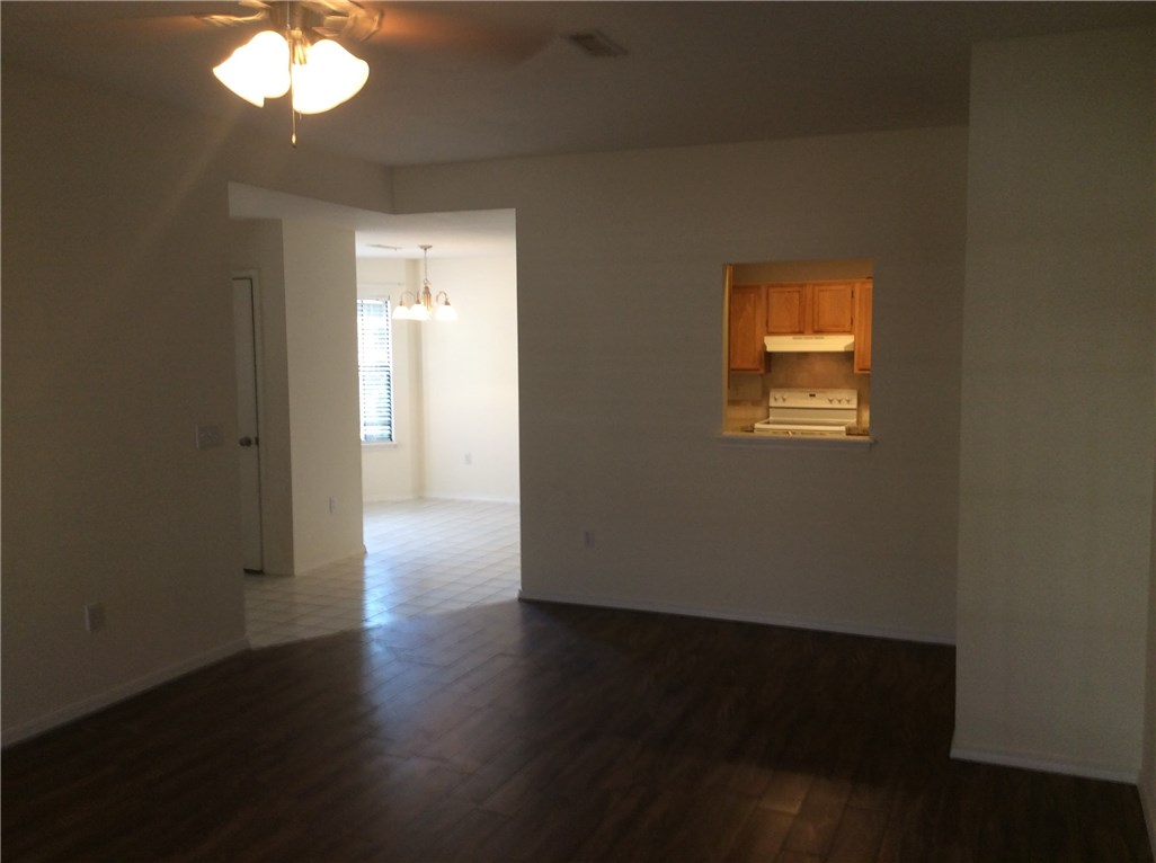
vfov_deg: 44.0
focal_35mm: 32
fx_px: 1067
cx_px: 578
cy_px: 432
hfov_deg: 56.9
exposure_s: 1/24
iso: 50
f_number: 2.4
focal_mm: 3.3
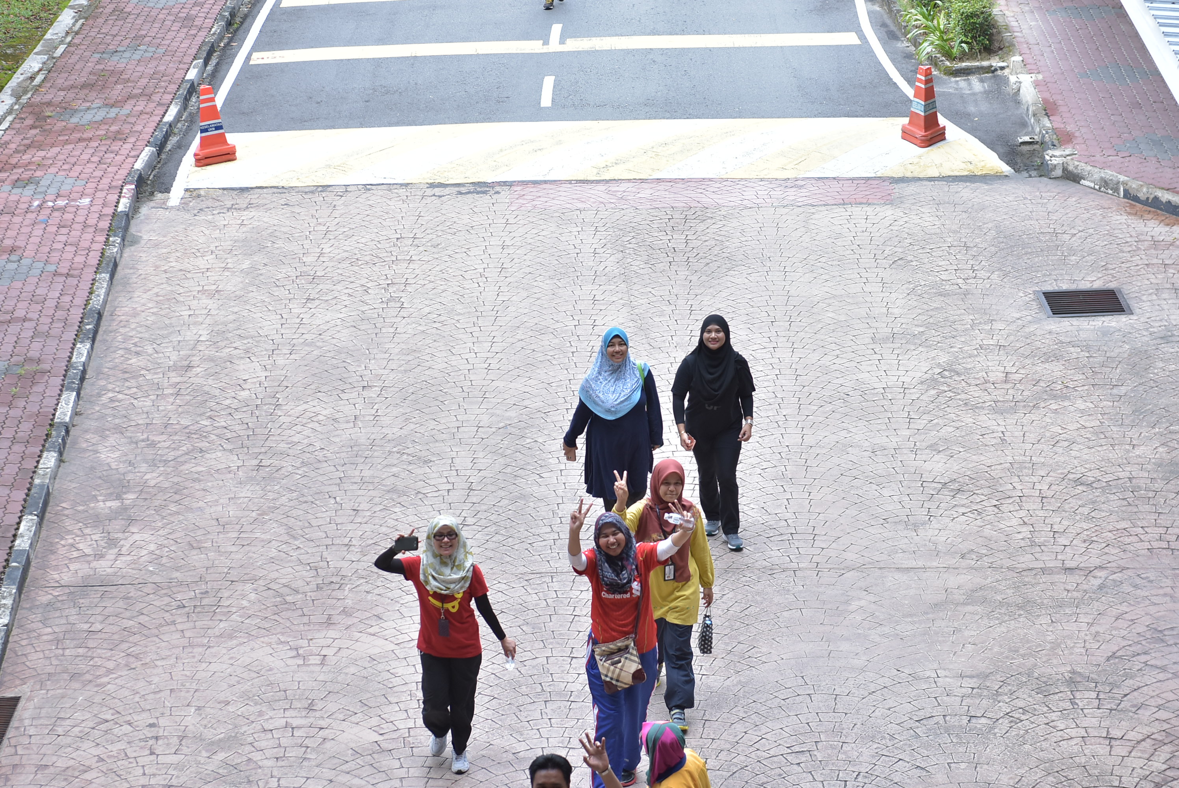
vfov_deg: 13.1
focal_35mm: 105
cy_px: 394
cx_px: 590
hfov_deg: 19.4
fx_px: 3441
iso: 400
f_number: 4.5
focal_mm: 70
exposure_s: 1/320
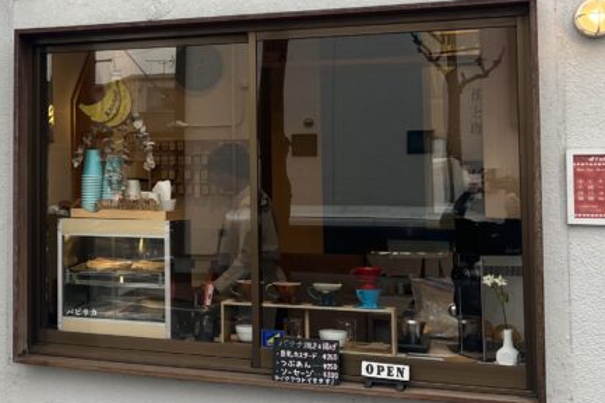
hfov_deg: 28.4
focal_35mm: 64
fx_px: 1075
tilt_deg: +4.6
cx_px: -70
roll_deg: -0.7
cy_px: 109
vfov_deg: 21.1
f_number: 1.6
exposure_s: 1/316
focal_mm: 5.1
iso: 50
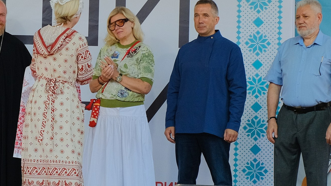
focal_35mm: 209
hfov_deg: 10.3
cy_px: 101
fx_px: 1835
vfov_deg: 5.8
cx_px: 31
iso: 640
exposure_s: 1/500
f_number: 4.5
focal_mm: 42.8
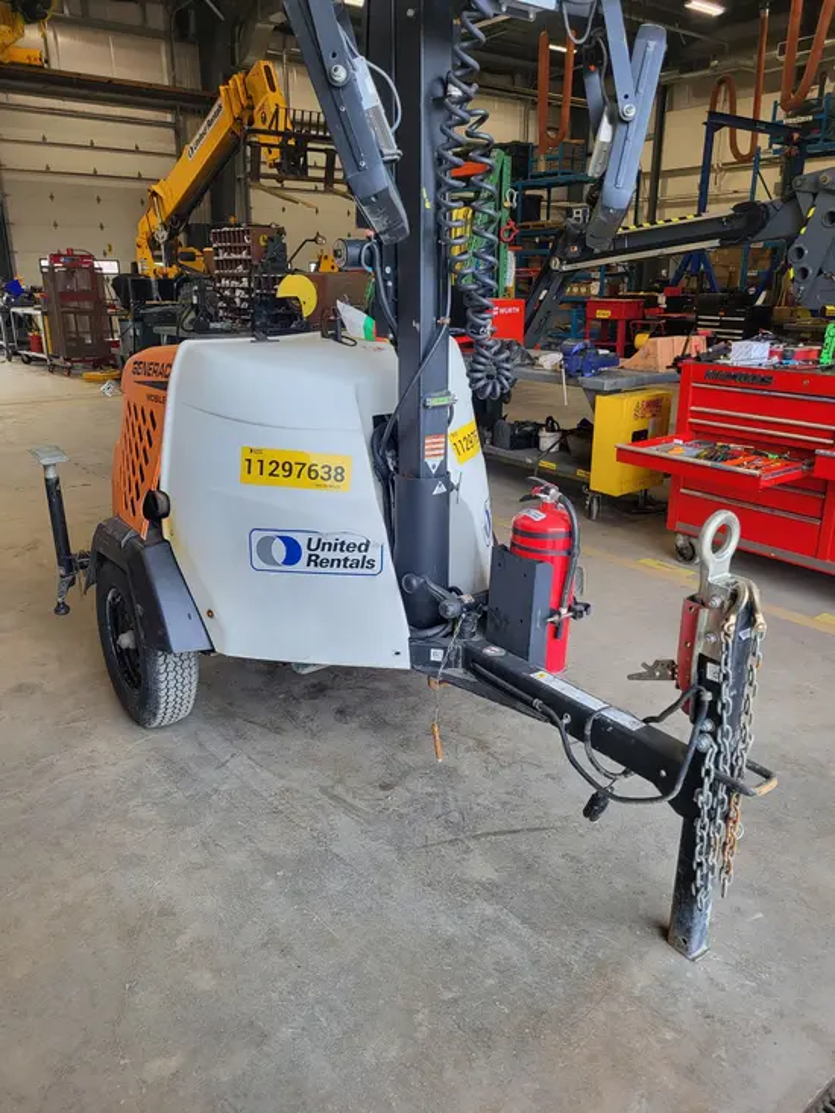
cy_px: 556
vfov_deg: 67.3
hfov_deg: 53.1
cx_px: 418
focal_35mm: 26
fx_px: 836
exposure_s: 1/129
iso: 40
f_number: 1.8
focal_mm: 5.4
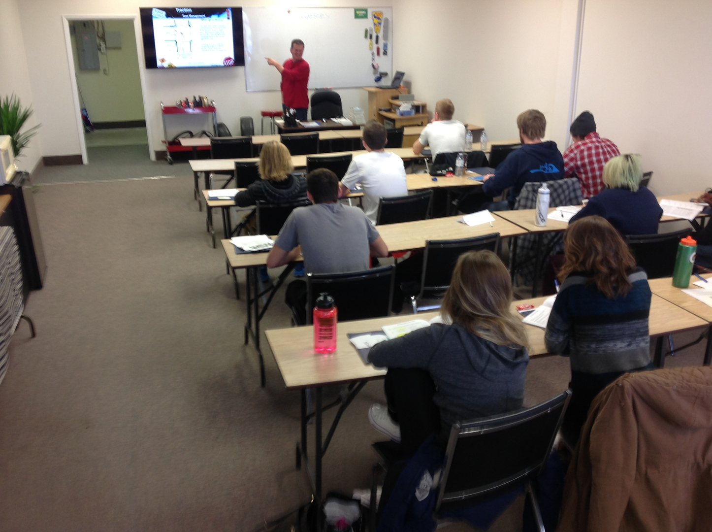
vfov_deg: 40.6
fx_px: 719
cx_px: 356
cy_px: 266
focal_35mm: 35
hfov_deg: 52.7
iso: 50
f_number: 2.4
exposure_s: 1/15
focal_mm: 4.28
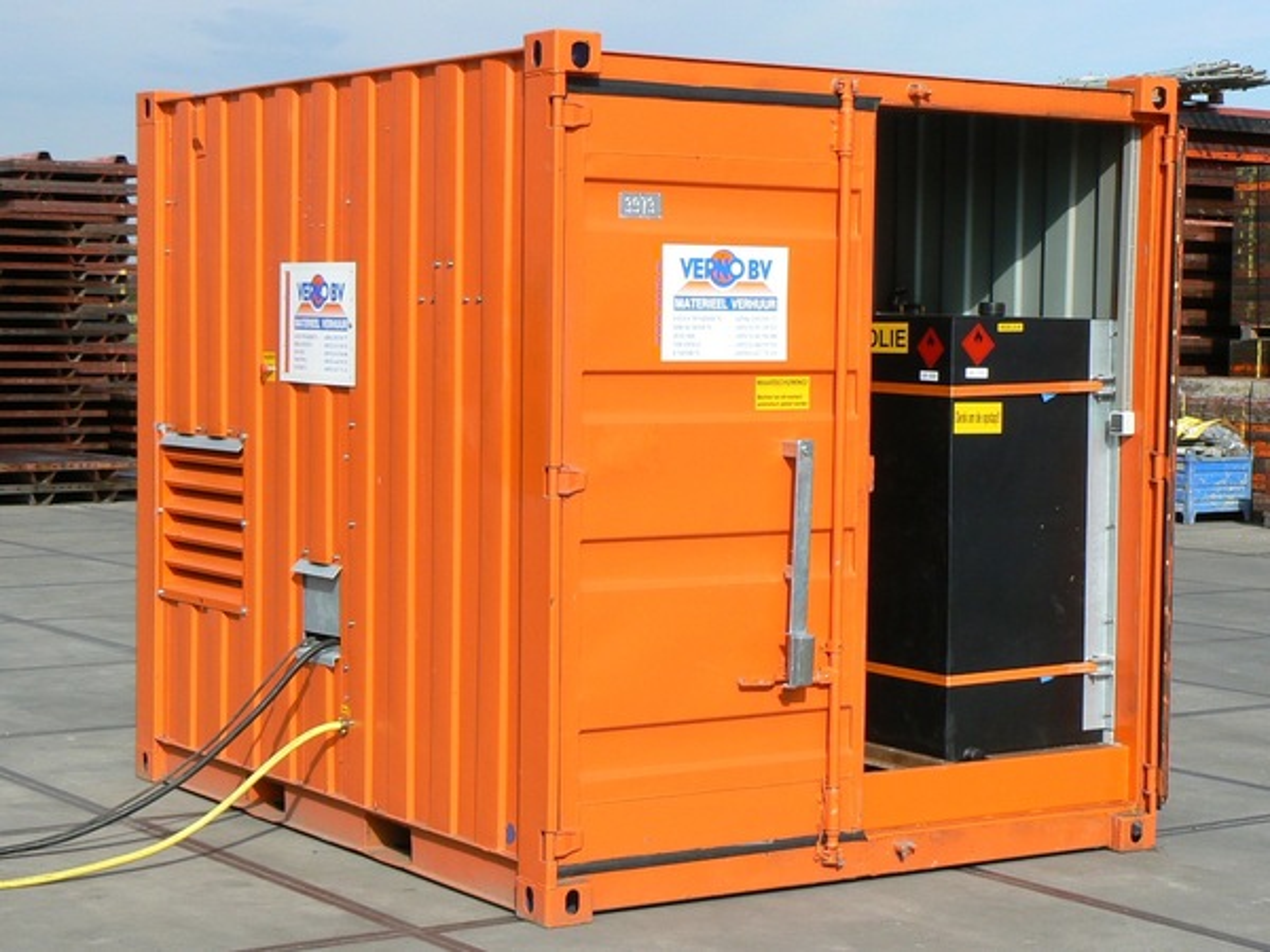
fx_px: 2715
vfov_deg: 19.9
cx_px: 635
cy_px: 476
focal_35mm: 74
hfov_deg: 26.3
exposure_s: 1/1300
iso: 100
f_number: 4
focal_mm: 10.2
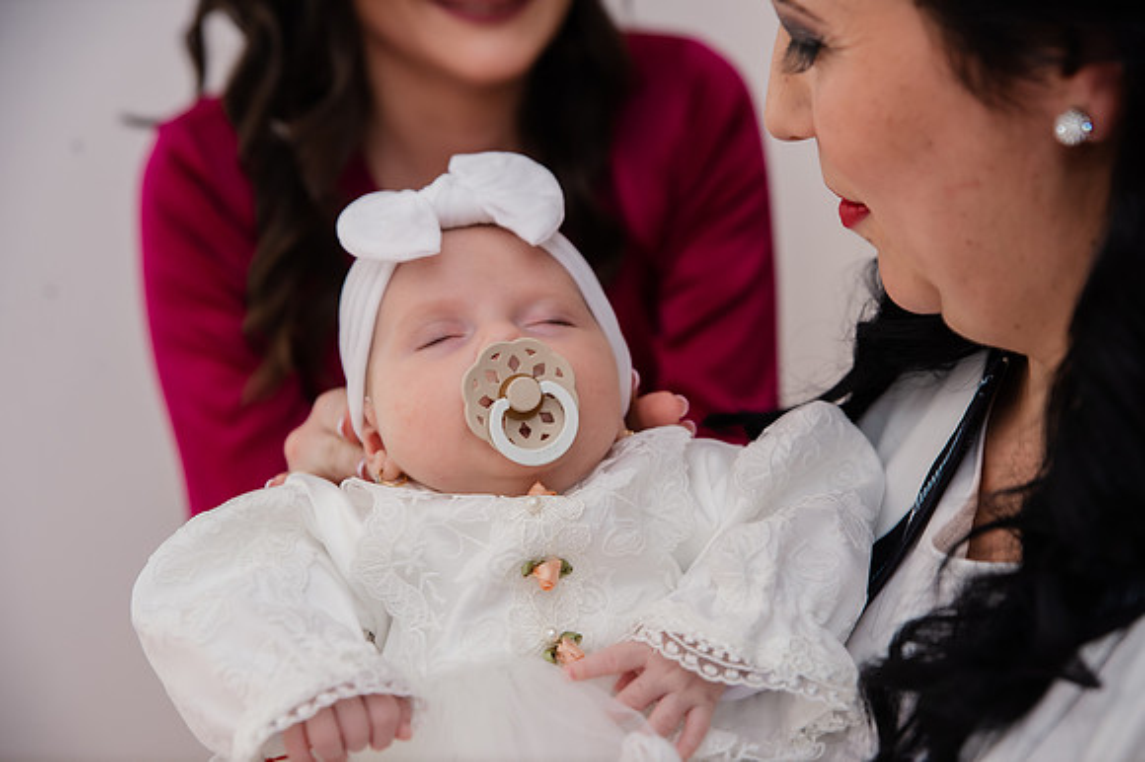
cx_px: 572
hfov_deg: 28.9
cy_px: 381
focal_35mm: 70
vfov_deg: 19.4
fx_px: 2225
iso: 800
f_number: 3.5
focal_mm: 70
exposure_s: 1/250
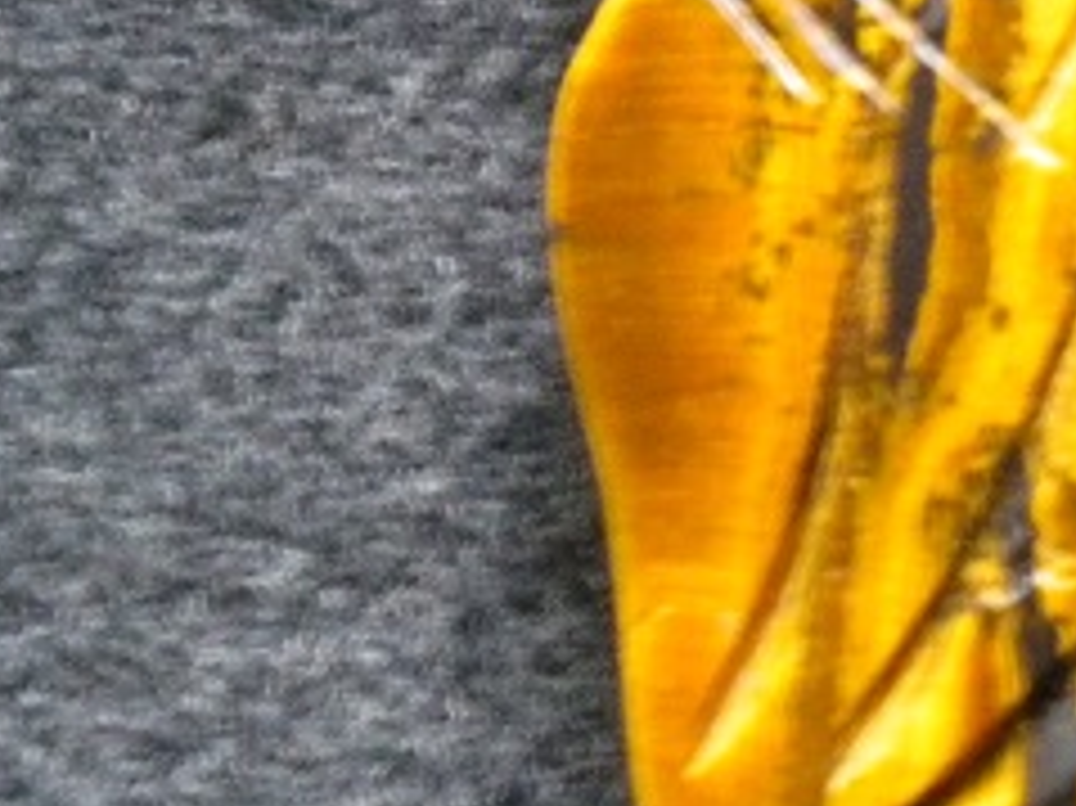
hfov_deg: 18.7
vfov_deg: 14.3
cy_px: 216
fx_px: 3200
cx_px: 999
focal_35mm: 103
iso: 800
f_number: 3.5
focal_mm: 7.4
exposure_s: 1/5.3
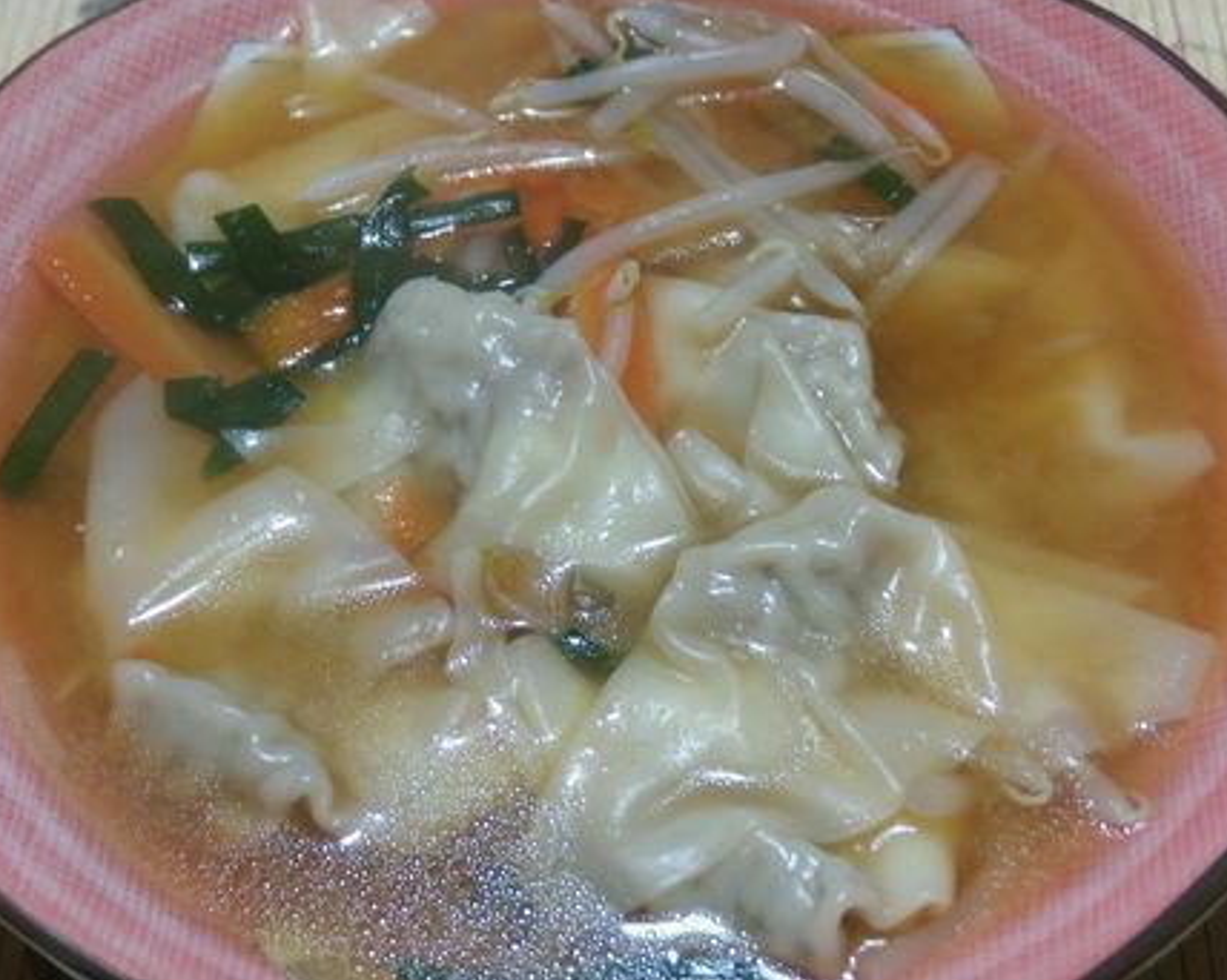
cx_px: 596
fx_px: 2287
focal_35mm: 63
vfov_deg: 24.2
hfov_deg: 30.0
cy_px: 524
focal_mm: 8.3
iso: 200
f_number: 2.1
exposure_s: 1/50
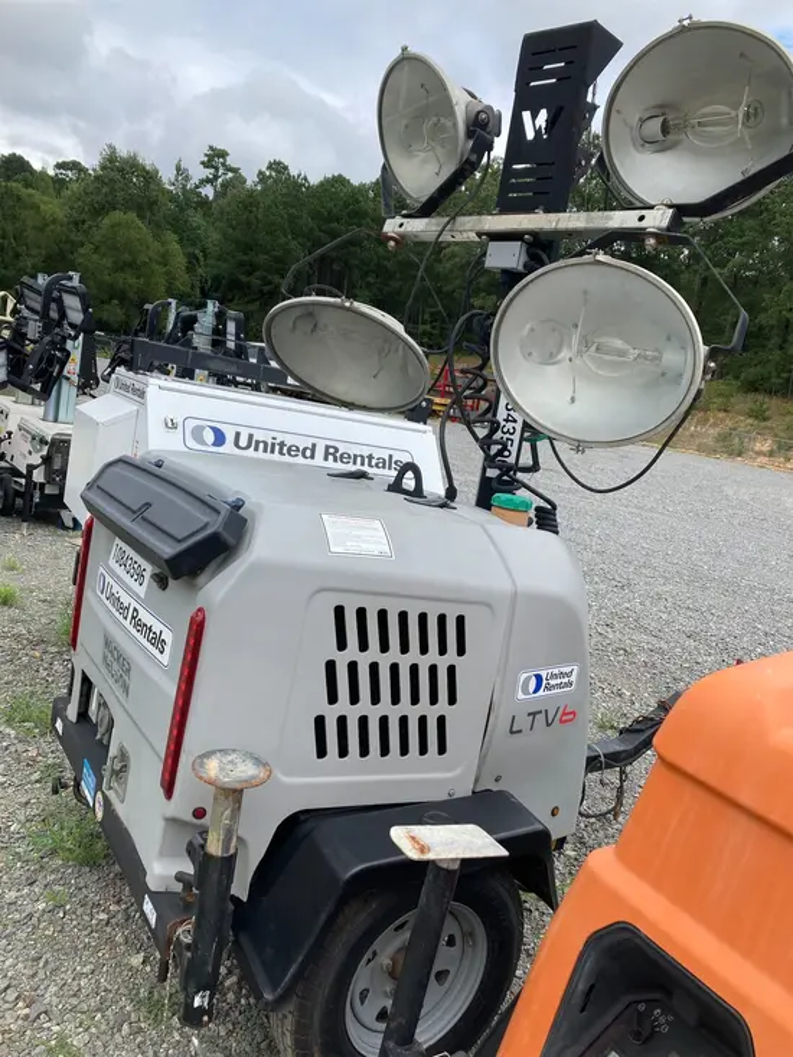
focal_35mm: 28
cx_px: 396
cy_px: 528
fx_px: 855
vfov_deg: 63.4
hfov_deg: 49.8
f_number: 1.8
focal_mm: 3.99
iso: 20
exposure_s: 1/1021
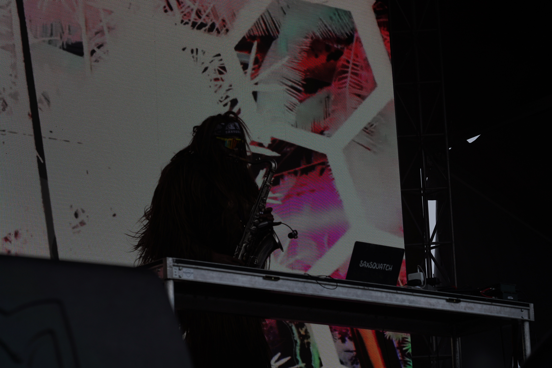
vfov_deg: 13.0
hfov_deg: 19.5
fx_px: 1610
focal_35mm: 105
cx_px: 276
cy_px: 184
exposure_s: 1/500
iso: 100
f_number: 8
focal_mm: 105
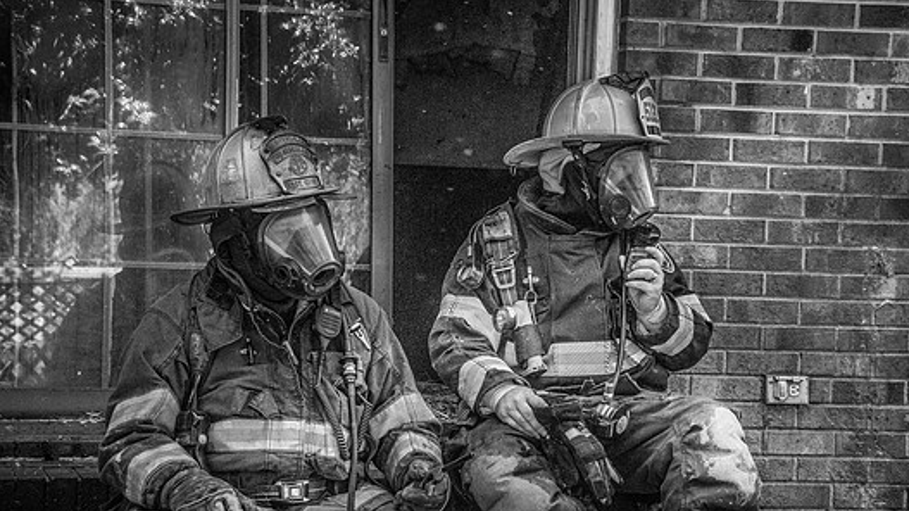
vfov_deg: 13.4
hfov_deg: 23.7
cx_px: 497
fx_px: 2169
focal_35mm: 90
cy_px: 319
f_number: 9
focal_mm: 52
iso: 16000
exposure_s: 1/1000
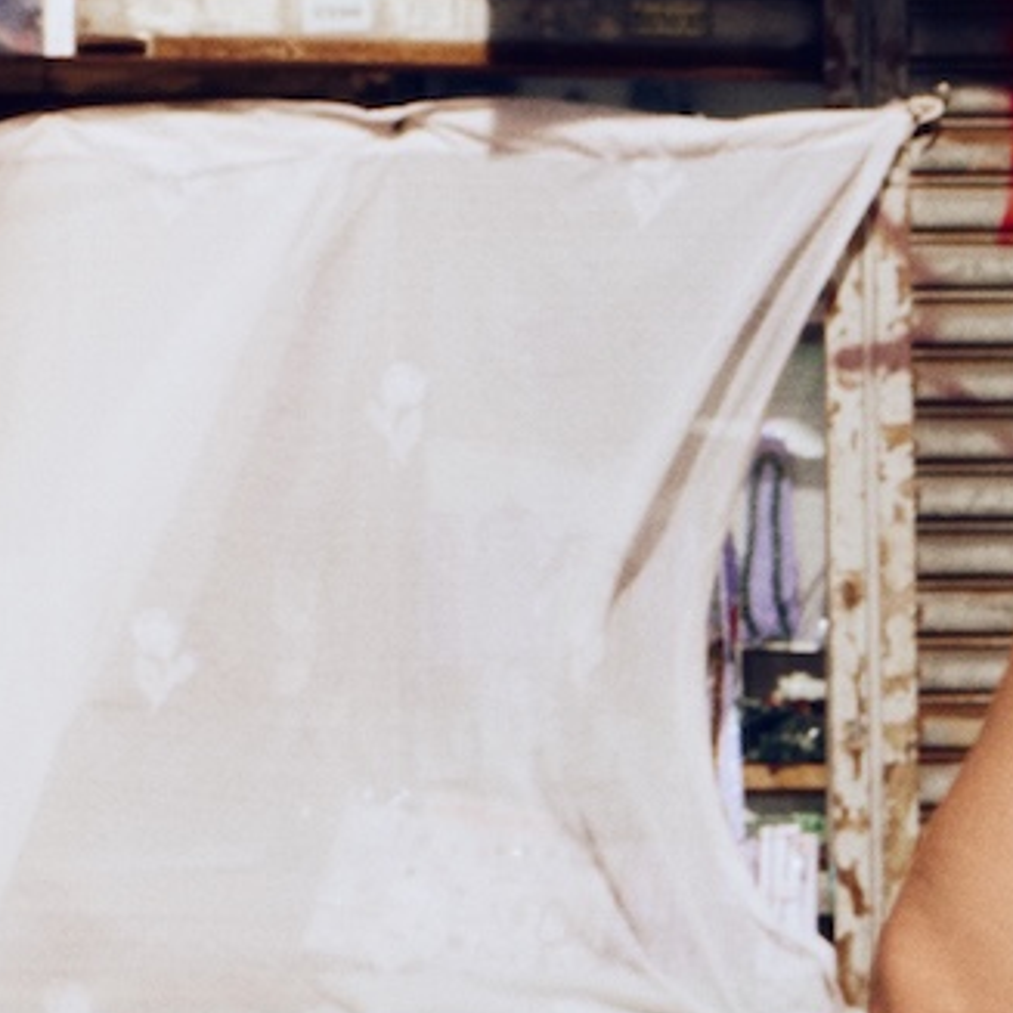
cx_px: 3281
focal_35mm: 227
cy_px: 1331
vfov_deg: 7.6
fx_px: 7516
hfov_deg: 6.8
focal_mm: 45
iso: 2000
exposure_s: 1/1250
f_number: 8
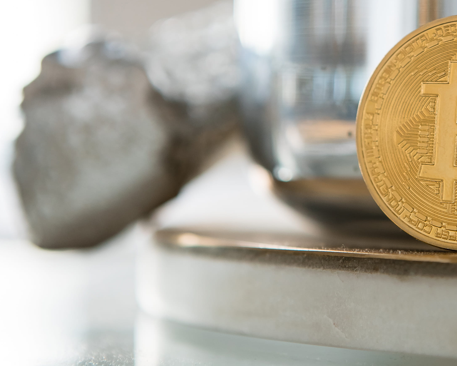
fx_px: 1718
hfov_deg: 15.1
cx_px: 339
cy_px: 93
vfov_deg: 12.1
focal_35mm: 127
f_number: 3.5
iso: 640
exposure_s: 1/60
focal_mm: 70
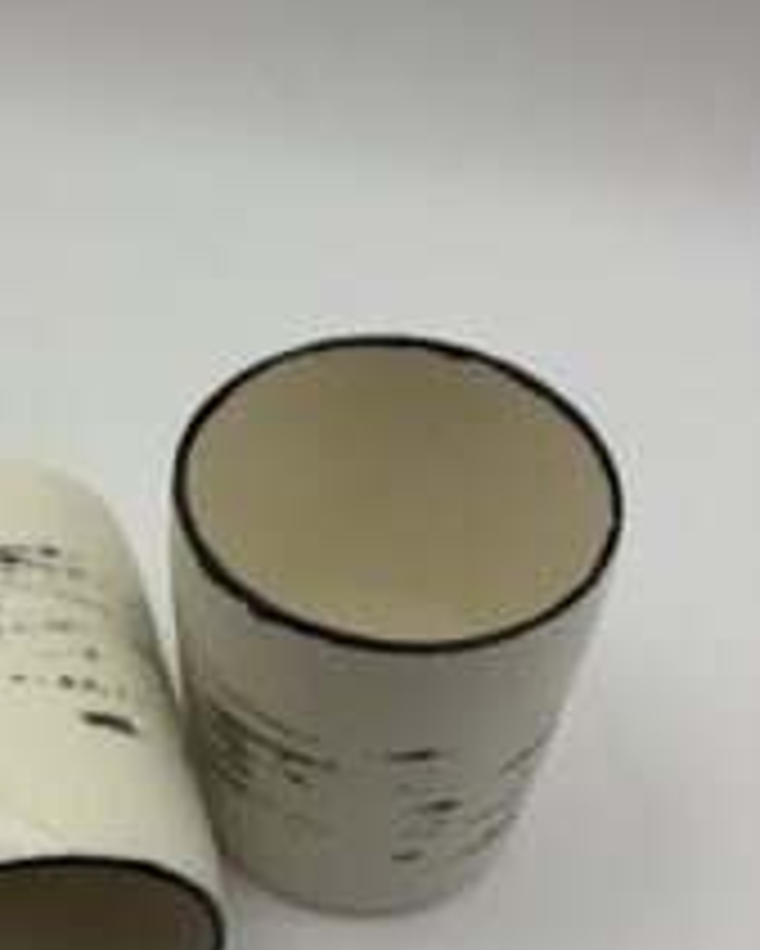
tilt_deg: -49.9
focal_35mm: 48
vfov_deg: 38.5
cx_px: 202
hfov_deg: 31.0
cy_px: 603
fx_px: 1349
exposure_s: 1/1751
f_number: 1.6
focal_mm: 5.96
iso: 50
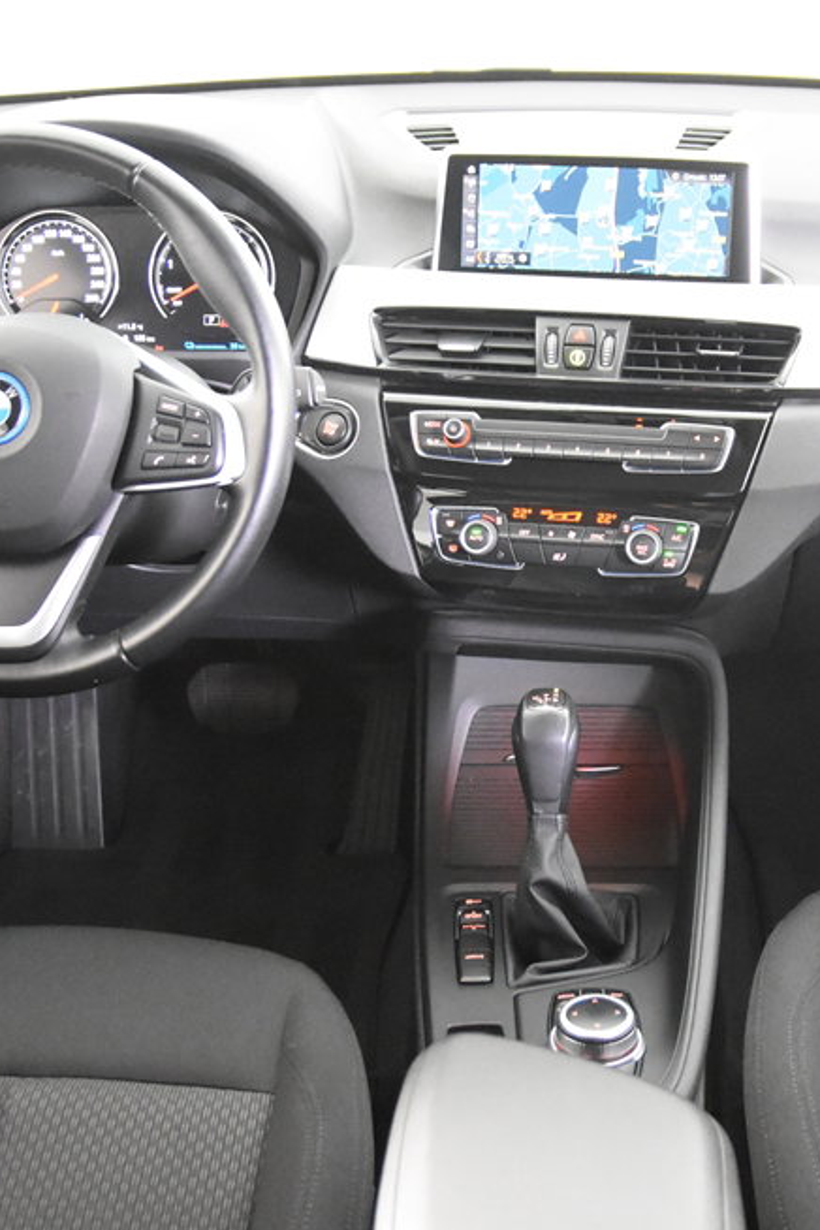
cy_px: 608
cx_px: 572
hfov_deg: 28.4
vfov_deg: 41.9
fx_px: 1606
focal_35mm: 47
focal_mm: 20
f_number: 2.8
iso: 9000
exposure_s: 1/30
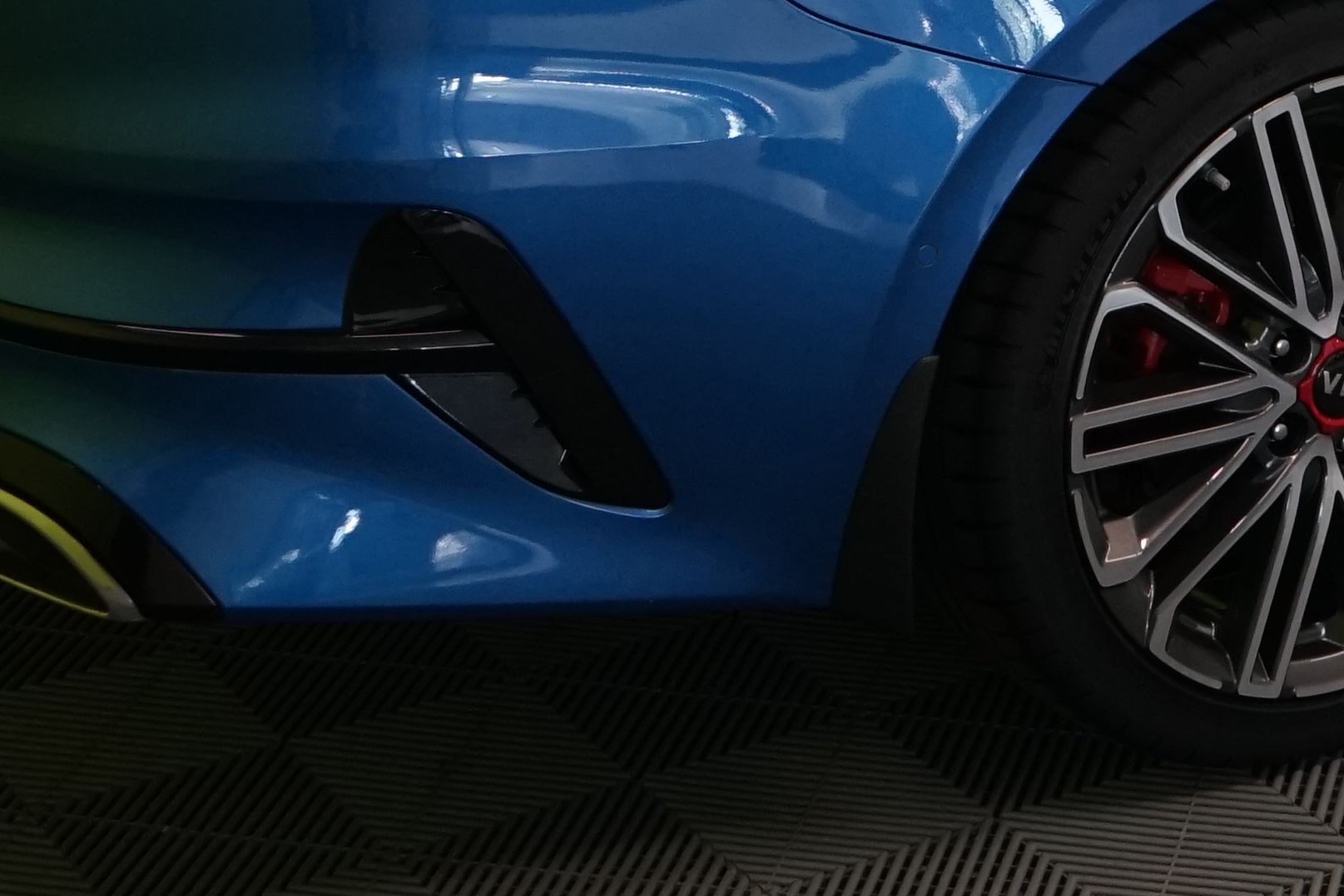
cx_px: 1157
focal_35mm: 104
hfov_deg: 19.4
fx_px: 3883
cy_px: -314
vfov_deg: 12.7
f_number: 7.1
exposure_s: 1/30
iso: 1250
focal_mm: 28
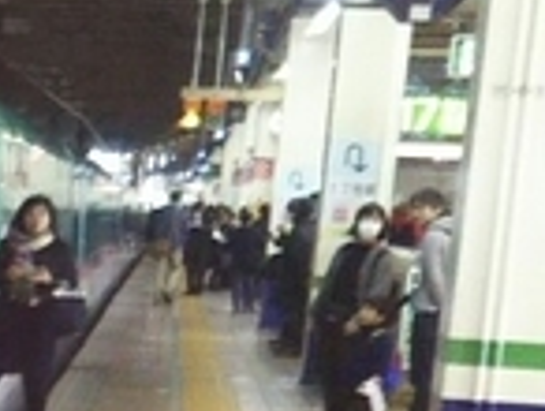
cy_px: 564
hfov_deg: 9.9
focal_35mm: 164
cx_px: -944
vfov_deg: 8.9
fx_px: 2586
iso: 200
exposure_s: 1/120
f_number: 2.2
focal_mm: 4
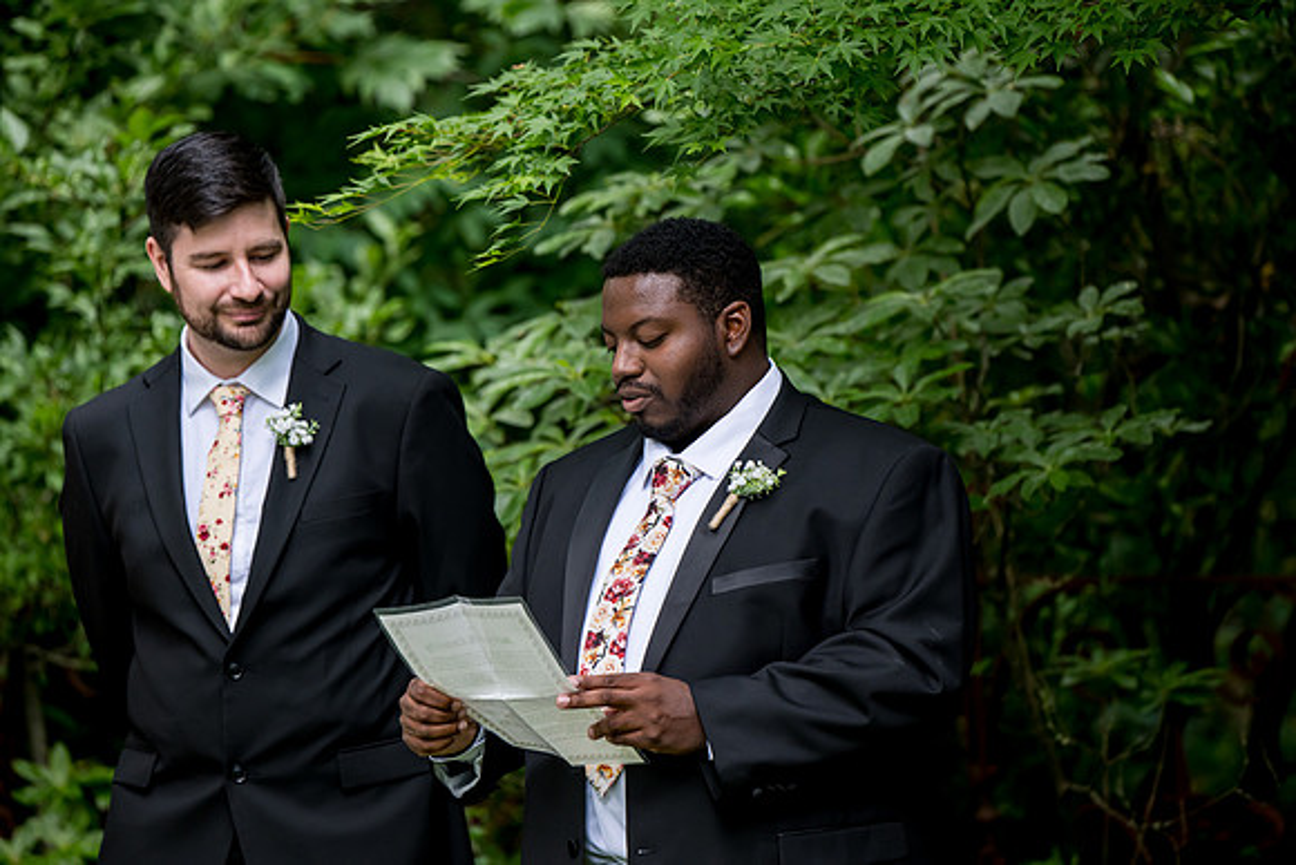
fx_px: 7201
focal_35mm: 200
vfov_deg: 6.9
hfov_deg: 10.3
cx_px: 648
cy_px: 432
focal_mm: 200
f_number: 4
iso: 640
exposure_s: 1/400
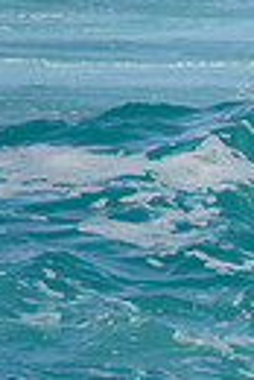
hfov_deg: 0.6
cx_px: 457
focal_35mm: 2455
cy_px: 287
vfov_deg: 0.8
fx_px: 25911
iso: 220
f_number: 5.6
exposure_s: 1/2000
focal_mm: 400
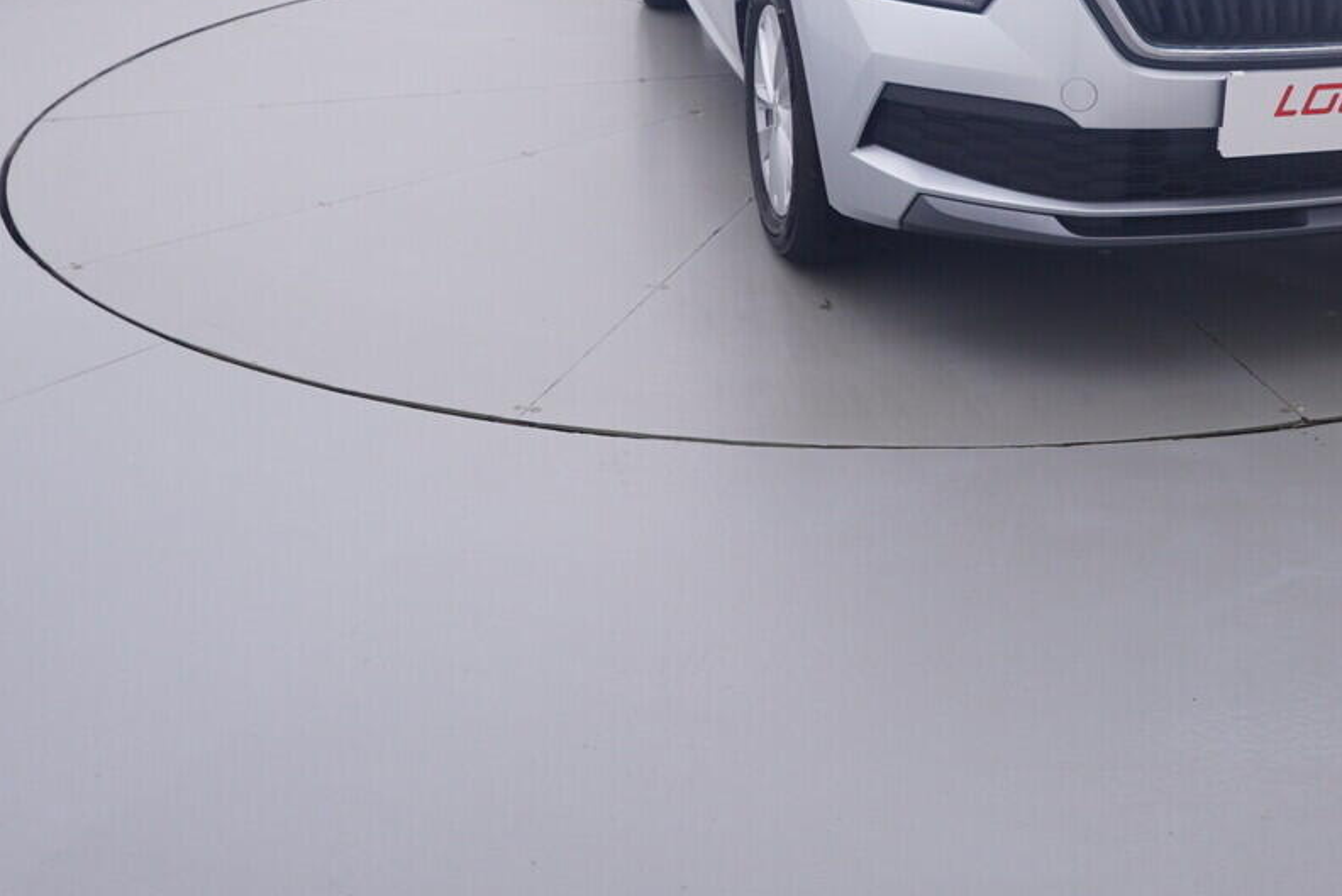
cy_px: 102
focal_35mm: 41
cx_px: 854
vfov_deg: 31.3
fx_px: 1526
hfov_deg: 47.0
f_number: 5
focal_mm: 15
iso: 200
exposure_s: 1/80
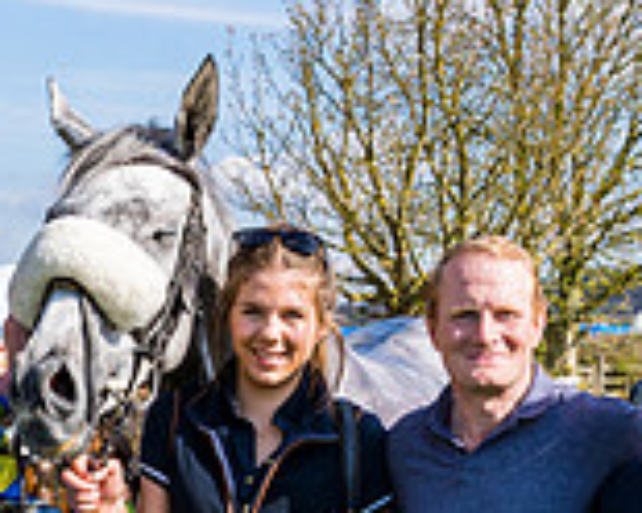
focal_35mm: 117
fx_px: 2223
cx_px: 14
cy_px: 797
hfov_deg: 16.1
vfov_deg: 12.5
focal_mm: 24
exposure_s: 1/200
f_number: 8
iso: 50
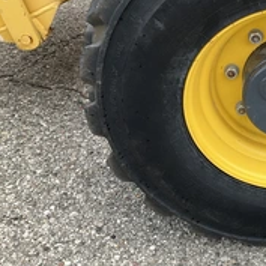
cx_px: 284
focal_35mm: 58
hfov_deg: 27.3
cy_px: 65
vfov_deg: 29.1
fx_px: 504
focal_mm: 3
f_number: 1.8
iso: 20
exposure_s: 1/141
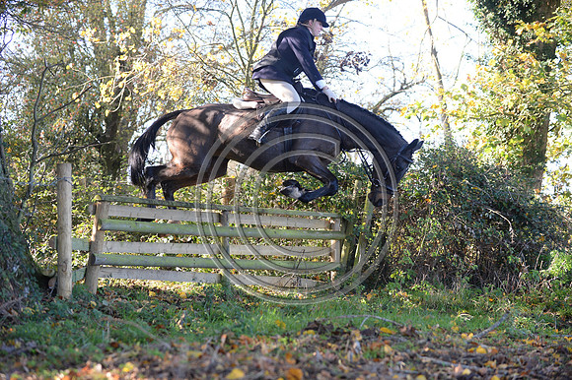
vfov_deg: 19.4
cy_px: 190
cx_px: 286
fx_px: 1112
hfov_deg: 28.9
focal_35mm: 70
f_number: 2.8
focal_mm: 70
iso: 1000
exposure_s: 1/1000
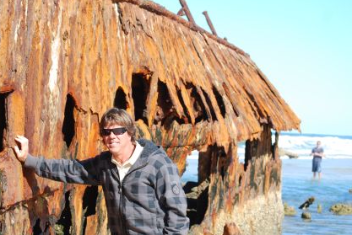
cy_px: 137
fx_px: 1241
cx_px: 149
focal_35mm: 127
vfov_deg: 10.8
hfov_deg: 16.1
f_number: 7.1
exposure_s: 1/200
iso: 100
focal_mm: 55
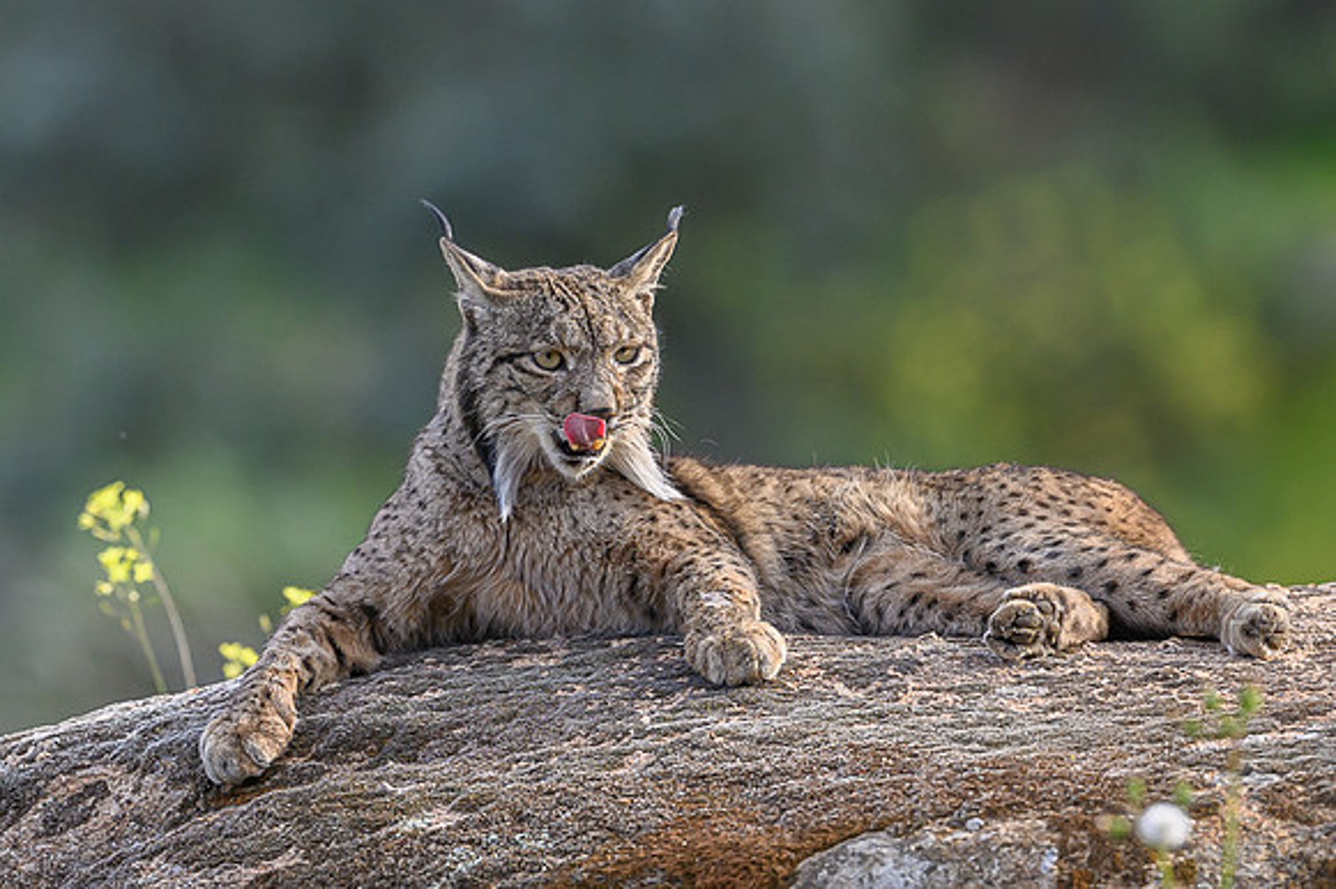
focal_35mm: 819
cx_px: 536
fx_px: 30380
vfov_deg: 1.7
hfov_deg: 2.5
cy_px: 661
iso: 800
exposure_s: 1/2000
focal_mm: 400
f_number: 4
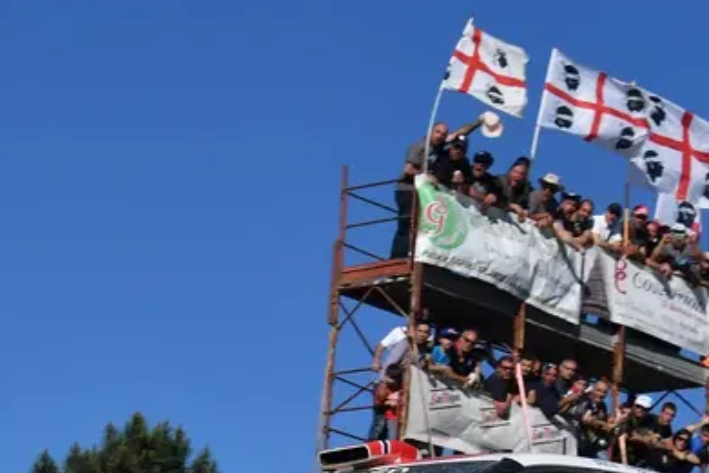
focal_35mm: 184
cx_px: 259
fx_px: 3625
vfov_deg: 7.4
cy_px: 571
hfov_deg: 11.2
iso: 320
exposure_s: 1/2500
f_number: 9
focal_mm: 40
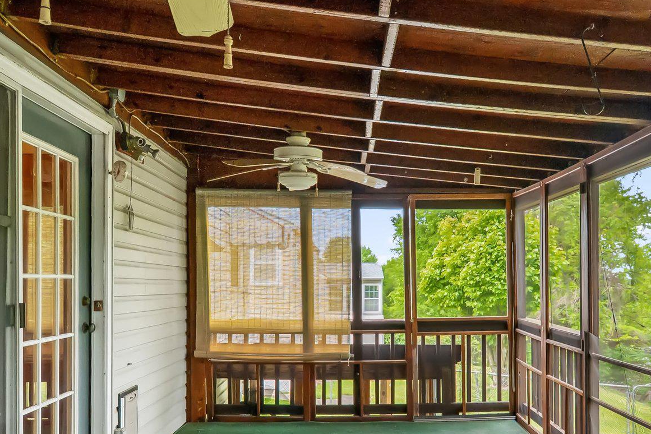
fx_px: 542
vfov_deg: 42.9
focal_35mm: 30
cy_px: 294
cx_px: 347
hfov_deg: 61.9
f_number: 8
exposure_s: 1/80
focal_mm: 11.5
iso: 400
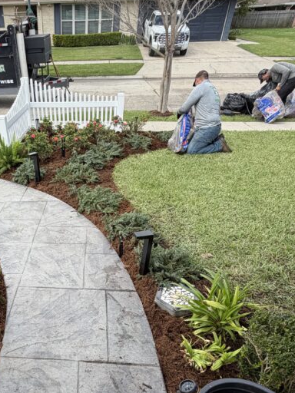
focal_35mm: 28
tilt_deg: -38.4
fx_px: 318
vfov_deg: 61.3
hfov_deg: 47.4
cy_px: 274
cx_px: 65
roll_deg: +1.7
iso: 50
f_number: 2.2
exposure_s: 1/502
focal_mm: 2.22
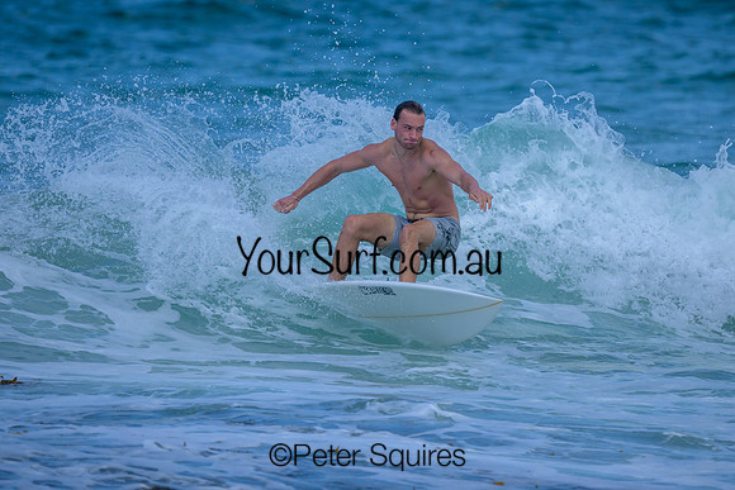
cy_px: 206
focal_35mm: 1092
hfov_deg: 1.9
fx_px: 22292
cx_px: 337
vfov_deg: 1.3
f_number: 6.3
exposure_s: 1/2000
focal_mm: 800
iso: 320
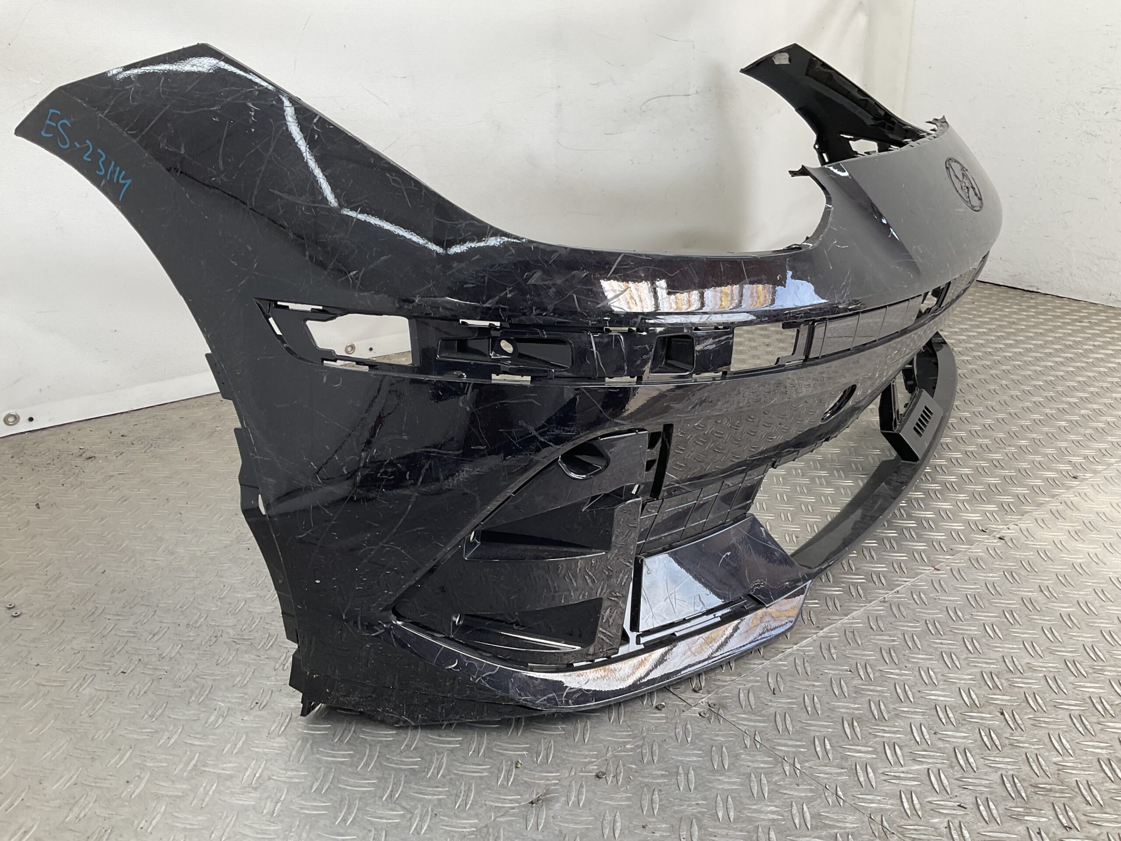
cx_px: 560
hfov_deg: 61.7
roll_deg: -2.0
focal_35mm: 29
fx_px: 939
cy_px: 420
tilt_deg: -21.4
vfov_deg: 48.2
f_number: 1.8
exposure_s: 1/111
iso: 16
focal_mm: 3
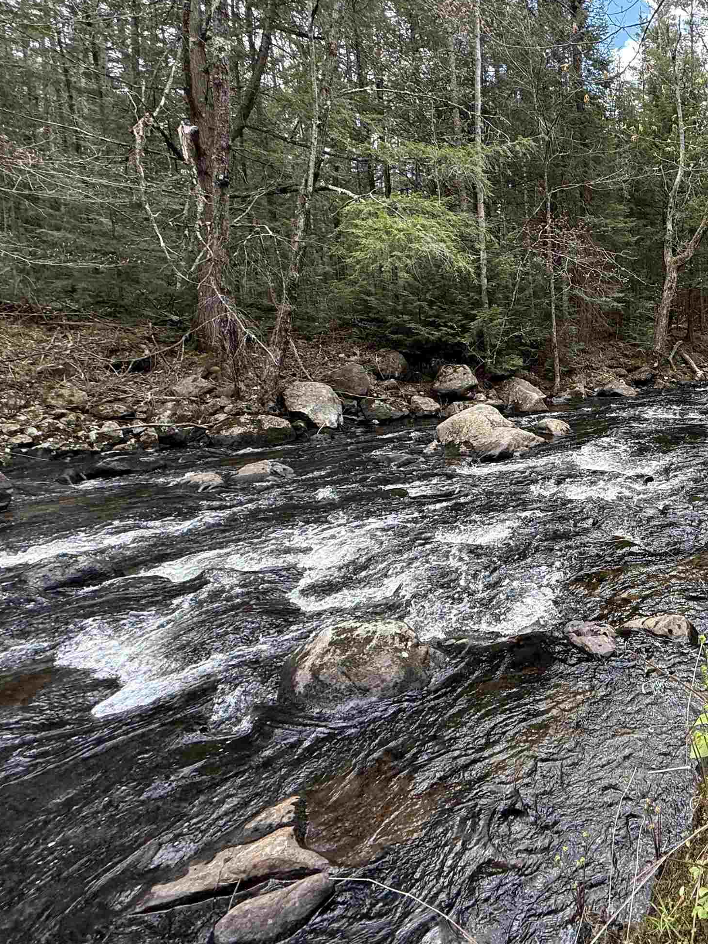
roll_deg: +1.6
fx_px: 600
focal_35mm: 22
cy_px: 412
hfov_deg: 49.7
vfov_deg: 76.0
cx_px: 708
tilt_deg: -7.8
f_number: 2.2
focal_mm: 2.22
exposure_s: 1/152
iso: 50
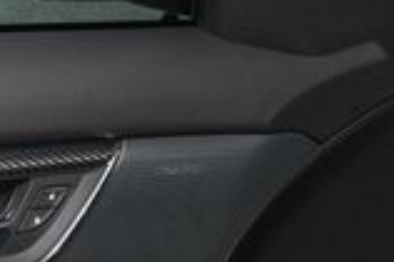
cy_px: 419
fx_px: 1771
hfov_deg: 11.9
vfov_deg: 8.2
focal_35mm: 162
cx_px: -264
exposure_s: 1/160
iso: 100
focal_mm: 27
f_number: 7.1
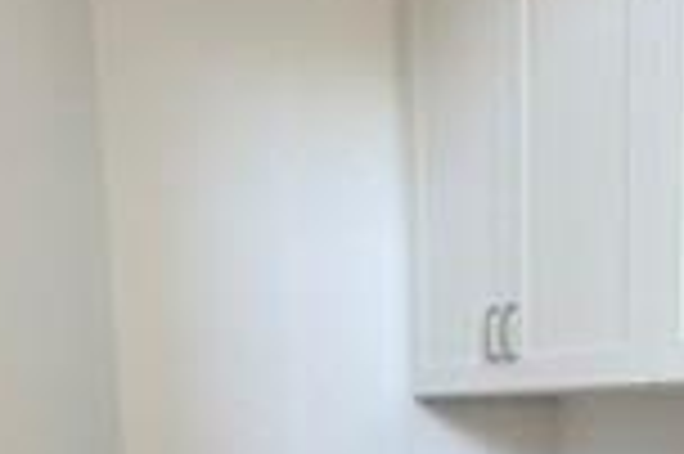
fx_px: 873
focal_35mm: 46
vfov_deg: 26.1
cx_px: 468
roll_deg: +0.2
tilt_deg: -9.4
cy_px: 544
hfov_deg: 42.1
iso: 250
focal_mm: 2.22
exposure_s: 1/120
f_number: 2.2
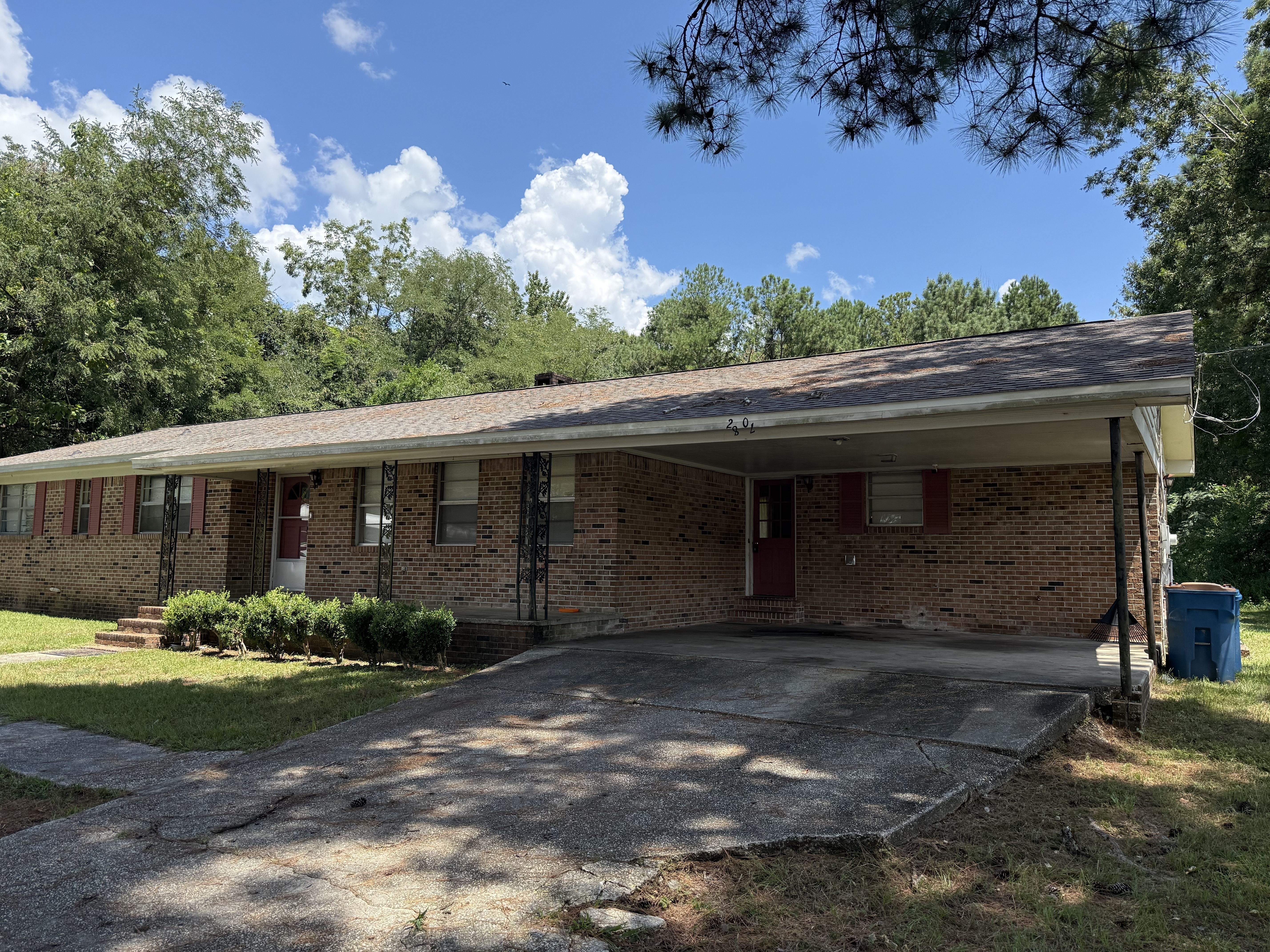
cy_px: 476
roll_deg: -0.6
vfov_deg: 56.8
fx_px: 881
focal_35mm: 24
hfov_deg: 71.6
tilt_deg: +5.7
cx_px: 635
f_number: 1.78
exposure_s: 1/2611
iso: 100
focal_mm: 6.76
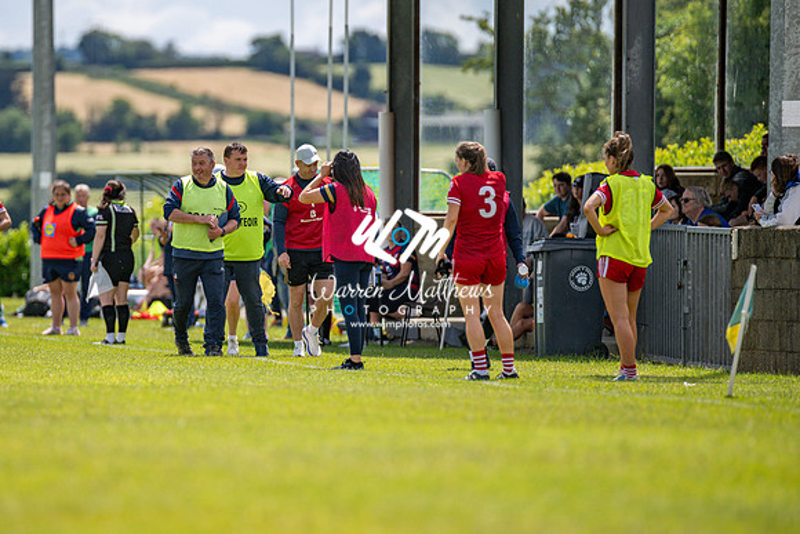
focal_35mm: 393
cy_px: 267
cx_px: 284
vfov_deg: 3.5
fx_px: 8724
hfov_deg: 5.2
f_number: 2.8
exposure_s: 1/6400
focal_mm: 300
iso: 160
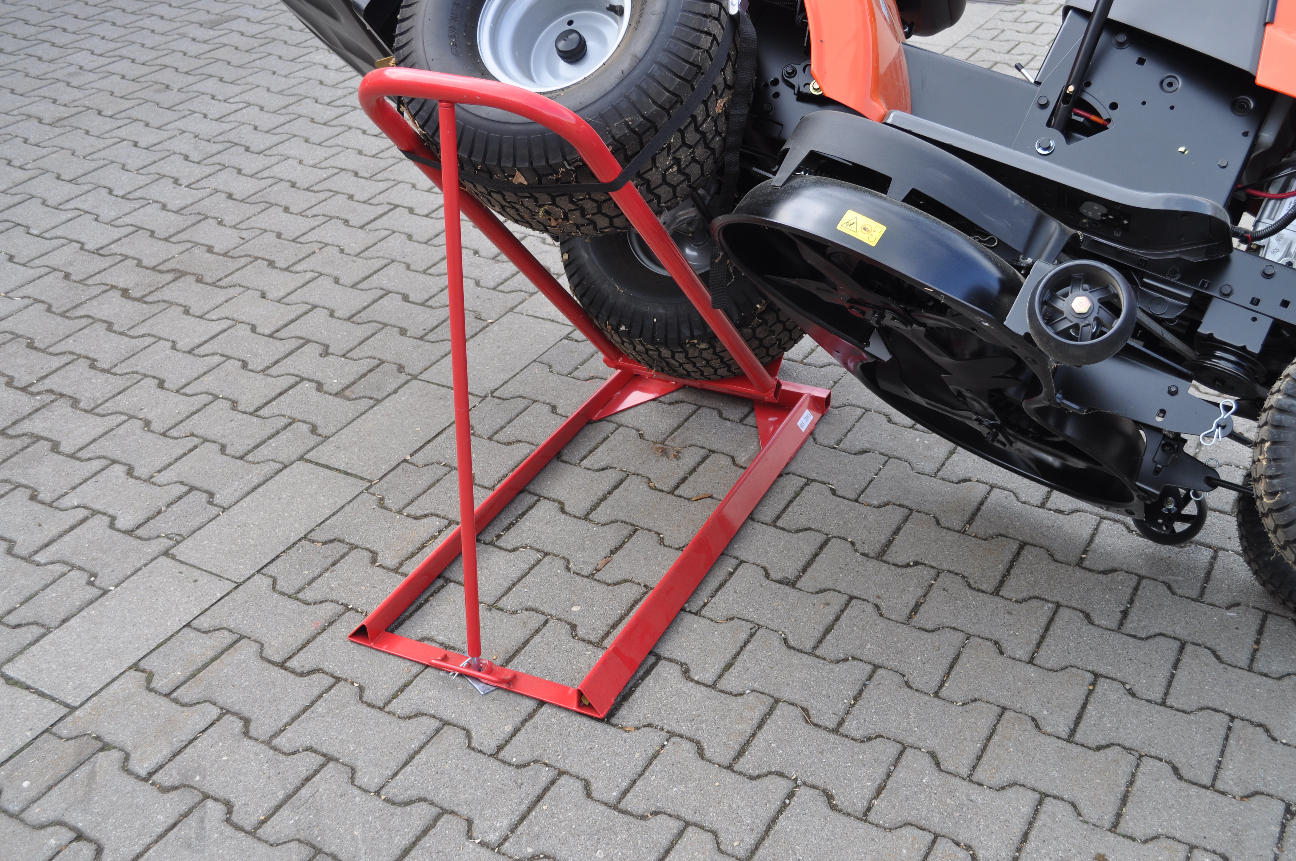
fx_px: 1402
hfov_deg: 49.6
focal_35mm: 39
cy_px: 430
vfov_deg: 34.1
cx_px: 648
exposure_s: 1/180
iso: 200
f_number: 6.7
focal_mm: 26
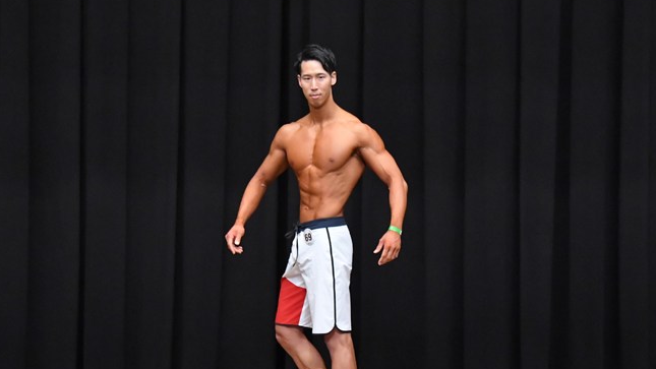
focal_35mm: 254
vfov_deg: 4.8
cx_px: 336
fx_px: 4419
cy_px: 247
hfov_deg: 8.5
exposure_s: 1/400
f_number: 5.6
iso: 8000
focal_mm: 135
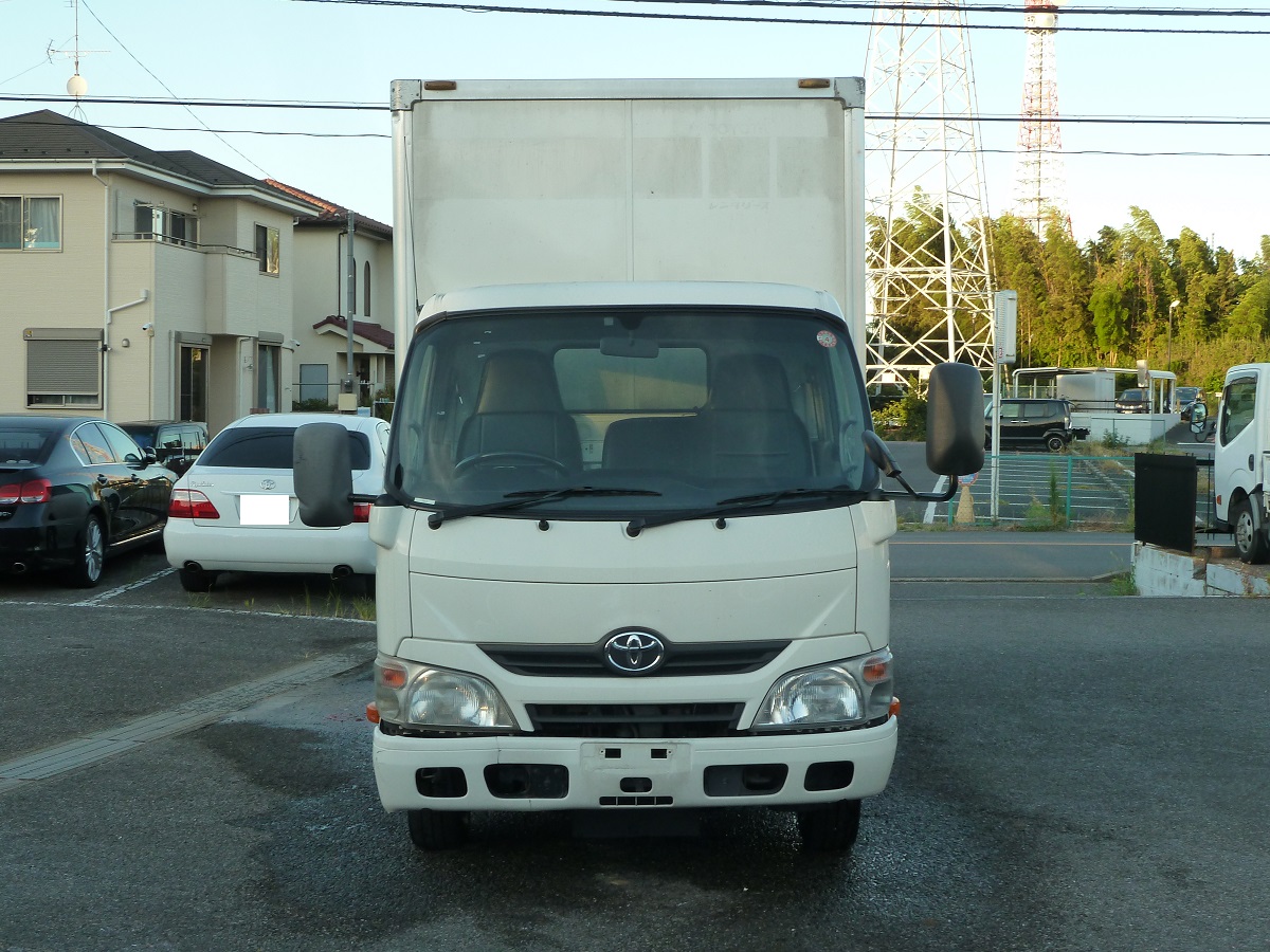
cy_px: 476
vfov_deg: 30.3
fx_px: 1761
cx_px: 635
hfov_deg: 39.7
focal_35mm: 48
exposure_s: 1/100
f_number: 3.8
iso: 125
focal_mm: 7.9
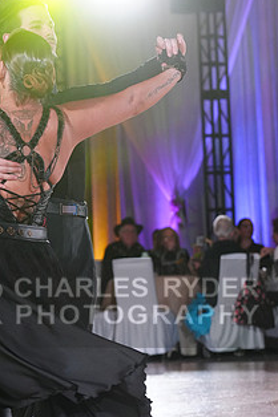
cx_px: 96
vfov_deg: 13.8
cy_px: 304
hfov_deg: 9.3
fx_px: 1716
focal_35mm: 148
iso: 2500
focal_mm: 80
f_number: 4
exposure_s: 1/400
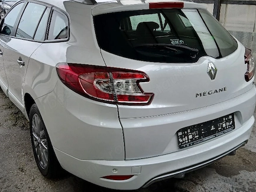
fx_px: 266
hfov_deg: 51.2
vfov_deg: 39.6
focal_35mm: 36
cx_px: 114
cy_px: 84
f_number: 1.8
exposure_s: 1/100
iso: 20
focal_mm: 3.98
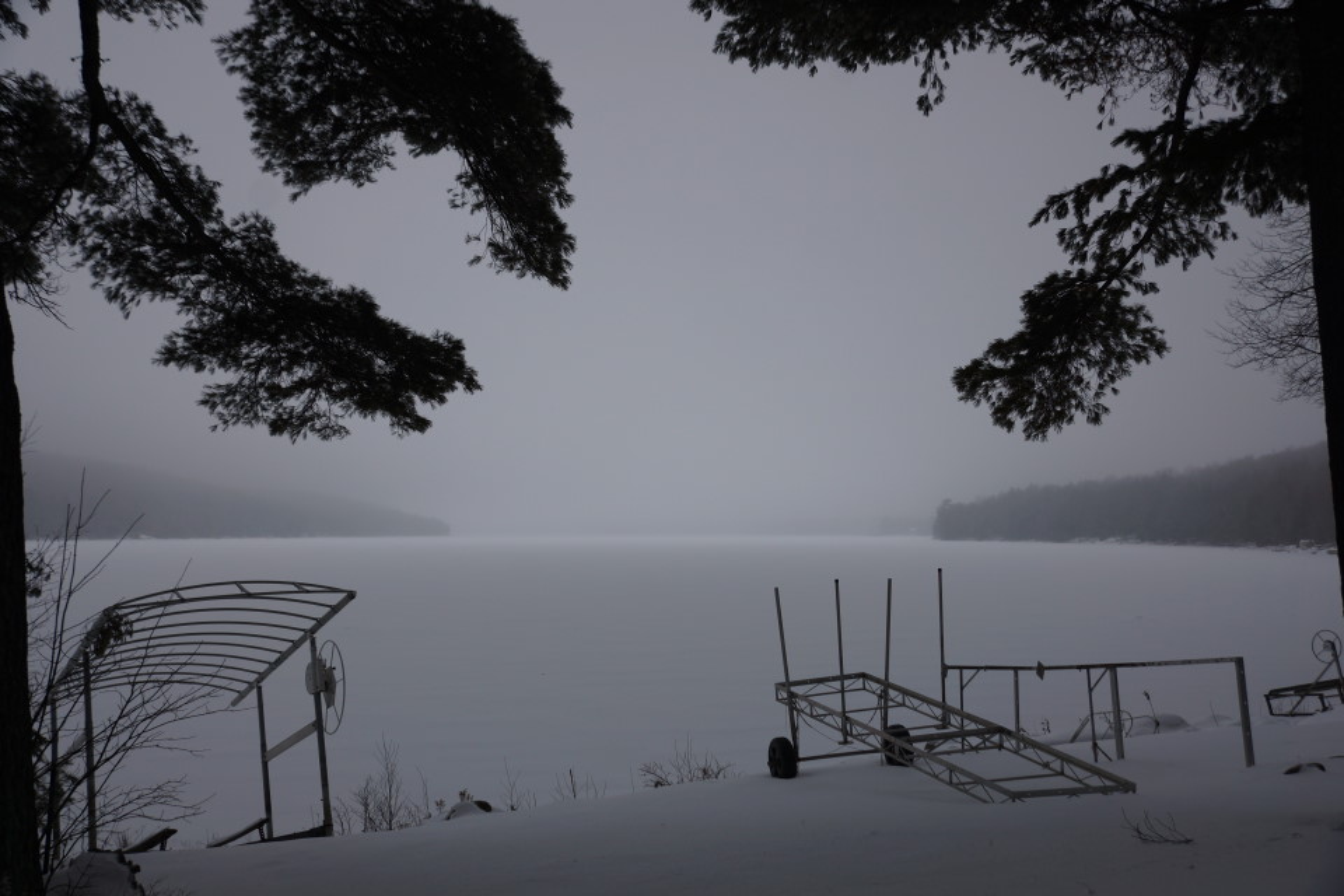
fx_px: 1456
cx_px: 672
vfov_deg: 34.2
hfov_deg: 49.6
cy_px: 448
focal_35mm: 39
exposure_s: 1/160
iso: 100
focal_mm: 26
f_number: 6.3
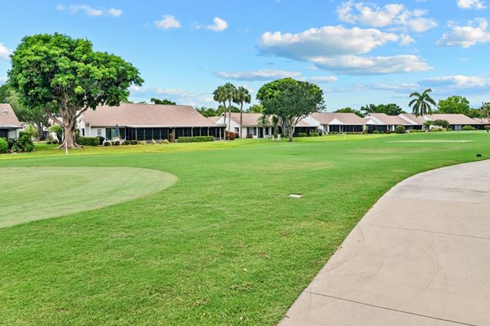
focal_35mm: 28
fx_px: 381
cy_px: 130
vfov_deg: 46.1
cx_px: 268
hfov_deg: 65.4
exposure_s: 1/125
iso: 320
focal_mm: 20
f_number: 10
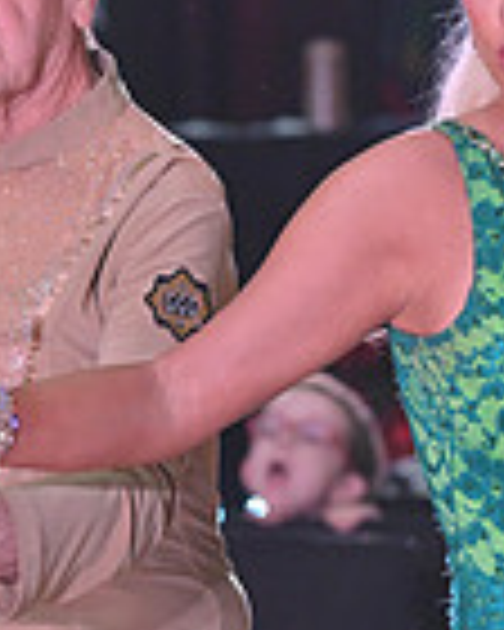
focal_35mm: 622
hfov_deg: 2.5
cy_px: 891
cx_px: 196
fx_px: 11598
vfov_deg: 3.1
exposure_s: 1/320
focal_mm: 160
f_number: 5
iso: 2000
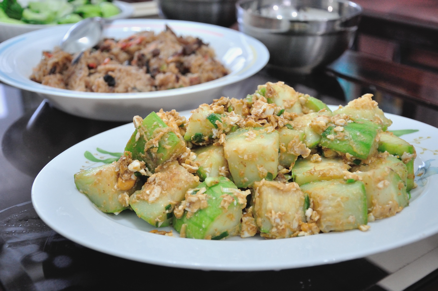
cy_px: 146
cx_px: 219
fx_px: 583
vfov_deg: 28.0
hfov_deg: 41.2
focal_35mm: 48
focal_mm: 32
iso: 1250
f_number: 4.2
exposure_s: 1/60
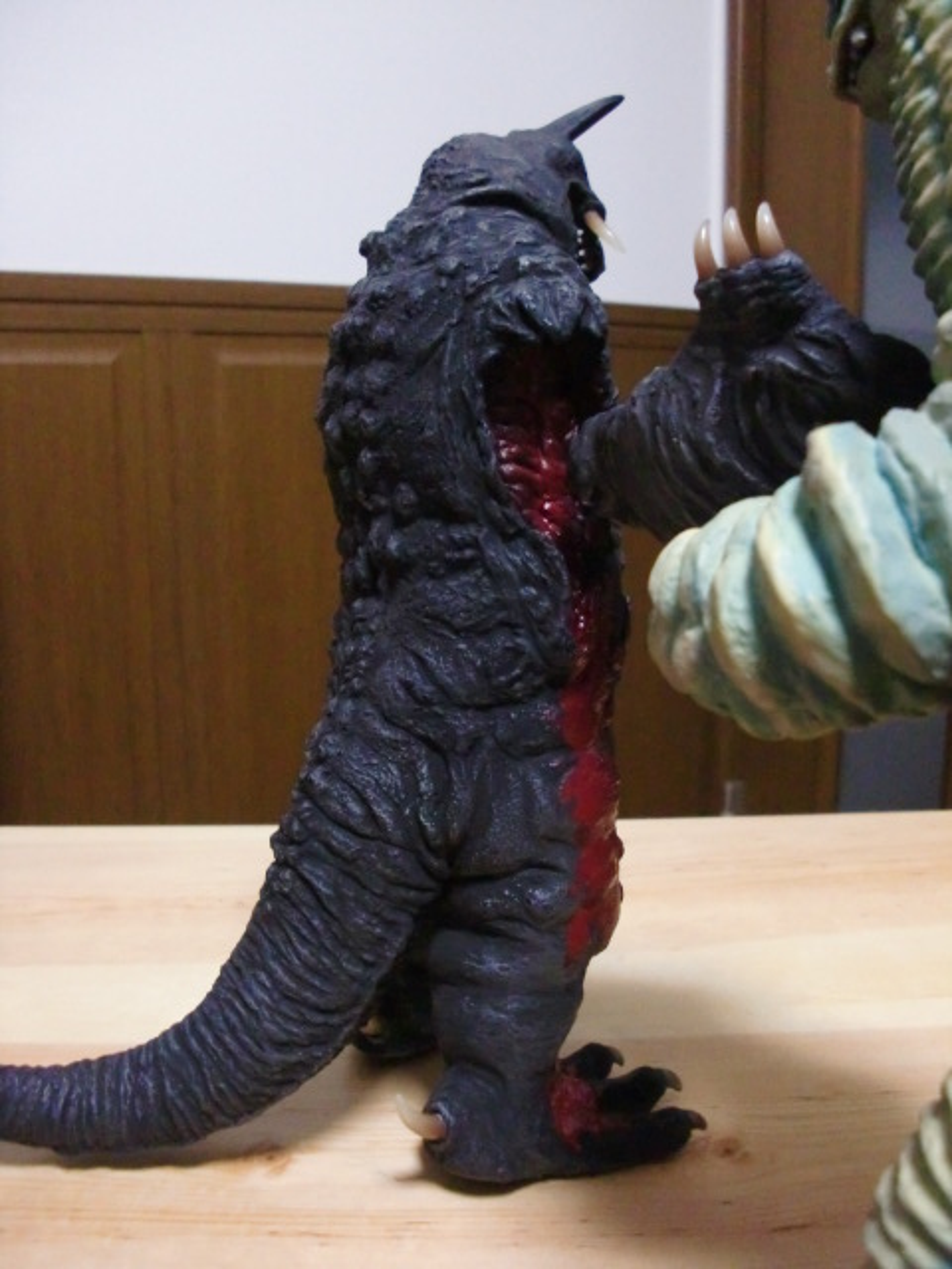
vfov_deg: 51.4
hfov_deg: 39.7
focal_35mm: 36
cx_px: 476
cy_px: 634
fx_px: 1320
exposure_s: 1/60
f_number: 2.8
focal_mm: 6.3
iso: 1000
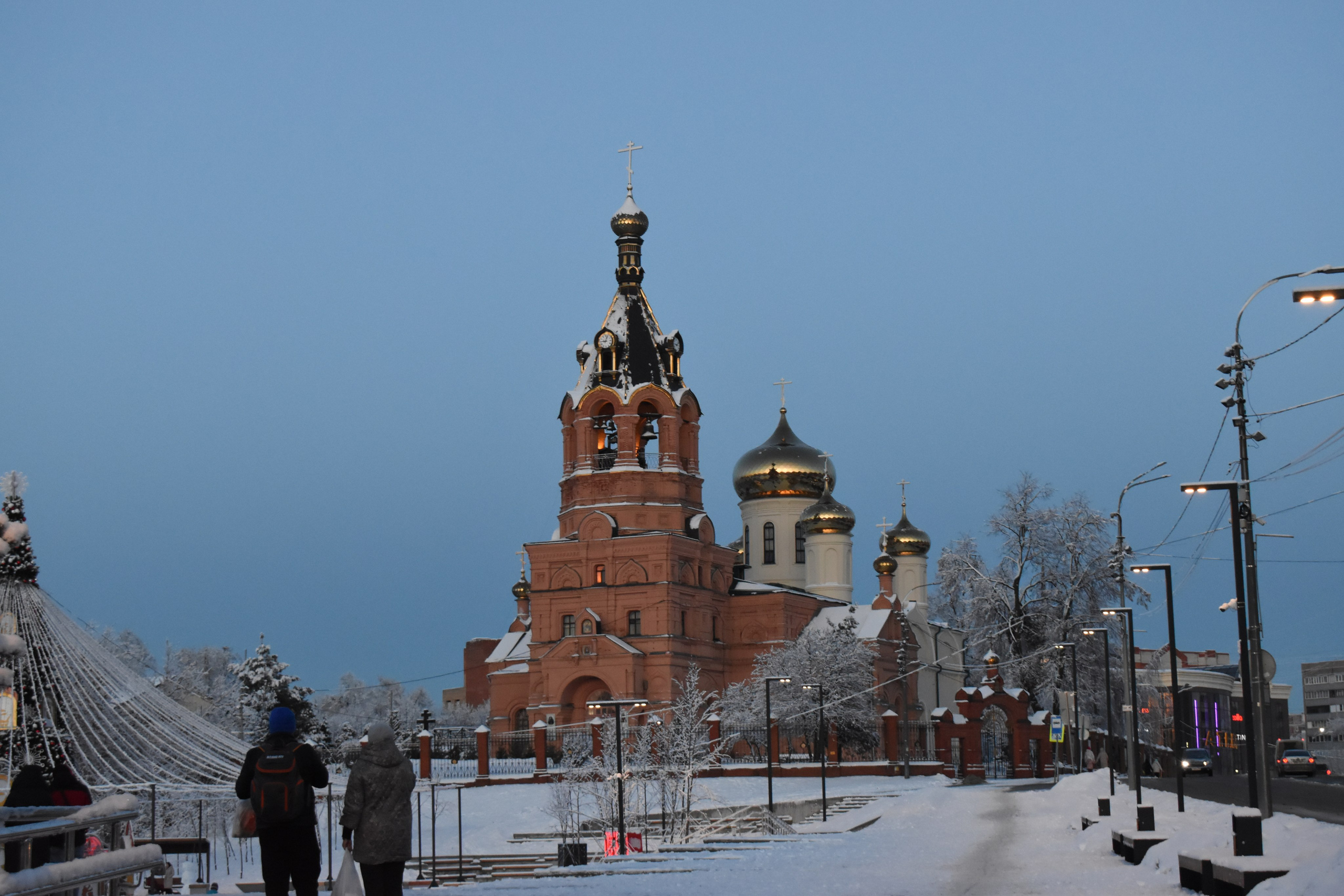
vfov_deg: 22.6
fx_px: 2240
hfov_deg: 33.4
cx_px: 672
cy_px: 448
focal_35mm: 60
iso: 2500
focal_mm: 40
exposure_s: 1/200
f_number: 7.1
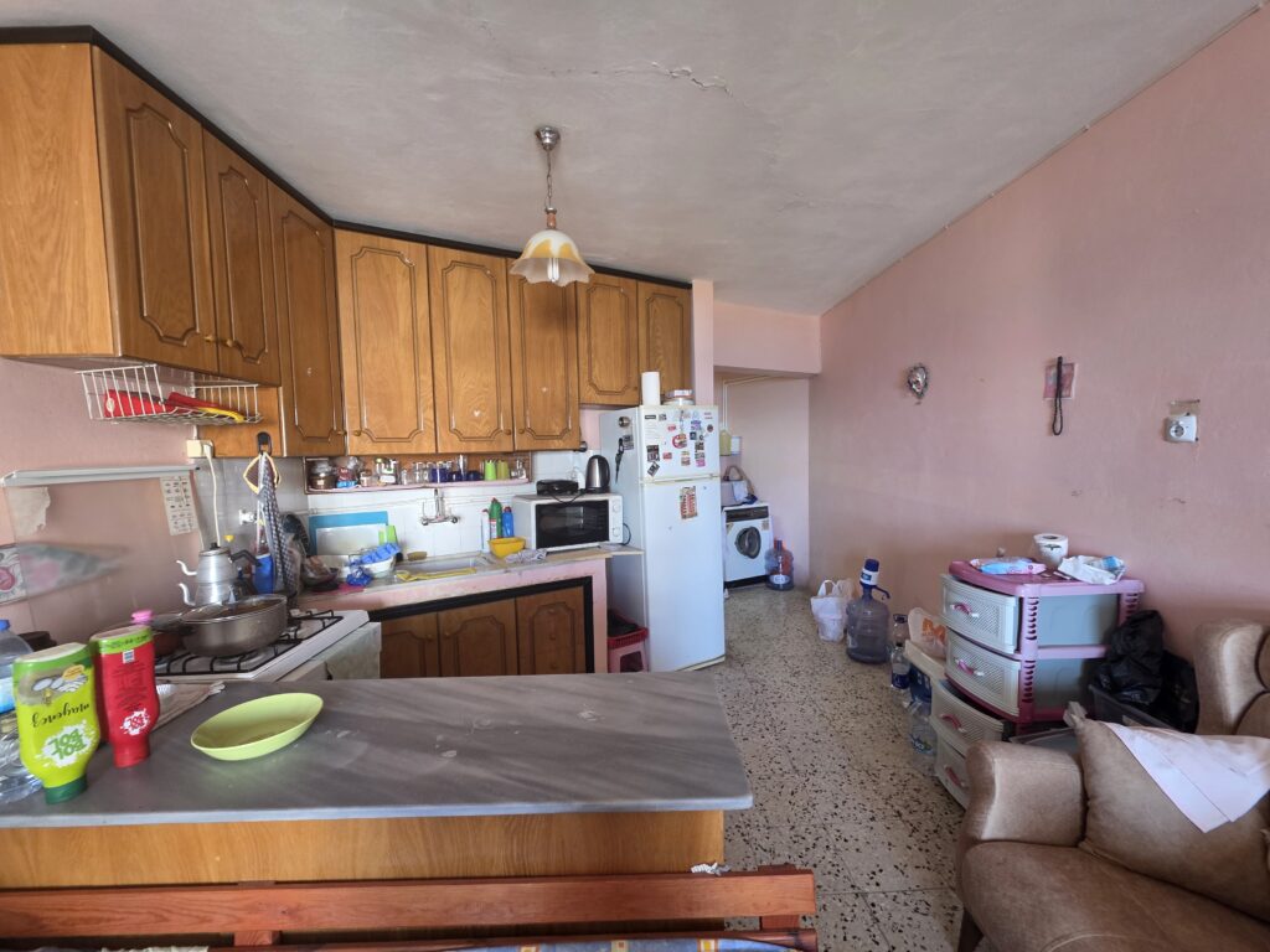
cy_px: 476
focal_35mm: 13
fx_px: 477
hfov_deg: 106.2
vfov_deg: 89.9
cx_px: 635
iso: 250
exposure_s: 1/50
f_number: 1.9
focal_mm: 2.2
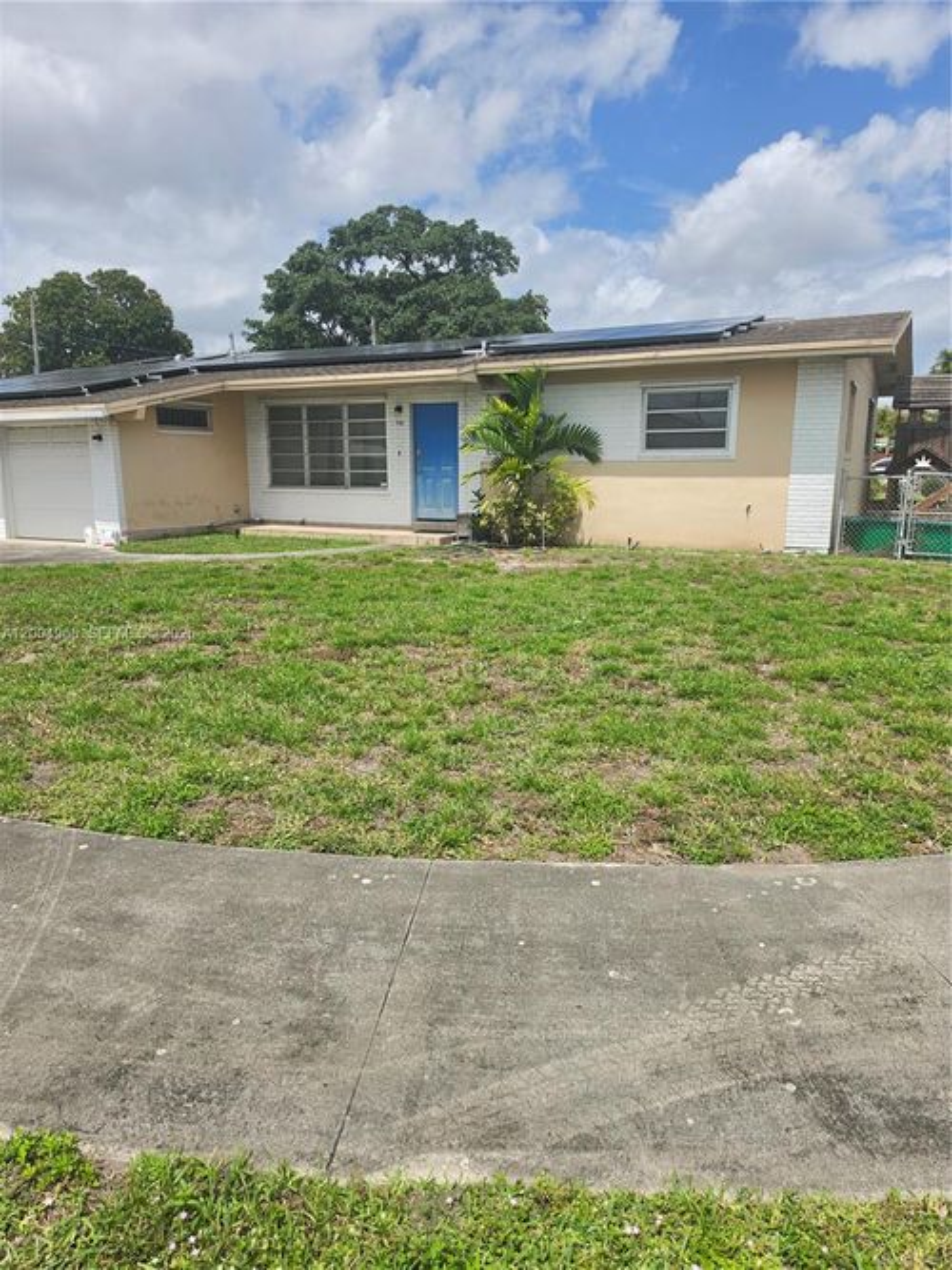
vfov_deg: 73.9
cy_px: 635
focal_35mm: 23
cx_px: 476
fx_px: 844
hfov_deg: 58.9
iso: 64
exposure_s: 1/7939
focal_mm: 6.5
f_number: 1.4
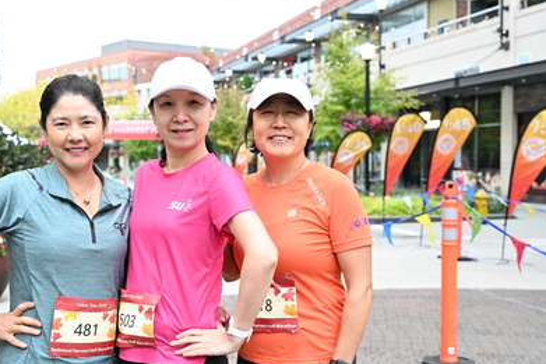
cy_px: 179
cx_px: 198
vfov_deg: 26.0
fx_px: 789
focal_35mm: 52
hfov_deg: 37.9
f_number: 4
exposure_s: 1/400
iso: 3200
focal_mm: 37
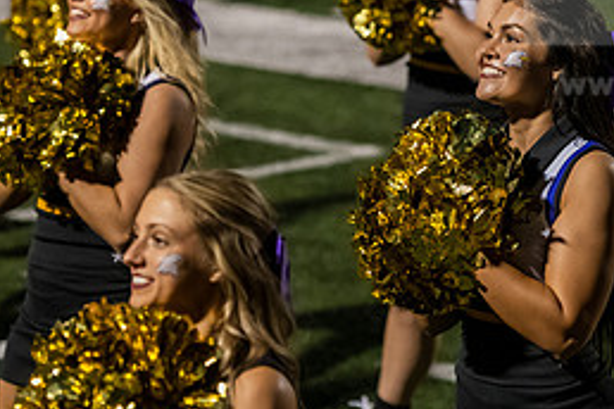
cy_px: 134
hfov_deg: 8.3
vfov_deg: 5.6
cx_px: 452
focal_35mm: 247
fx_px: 4212
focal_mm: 110
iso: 4000
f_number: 3.2
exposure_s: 1/500
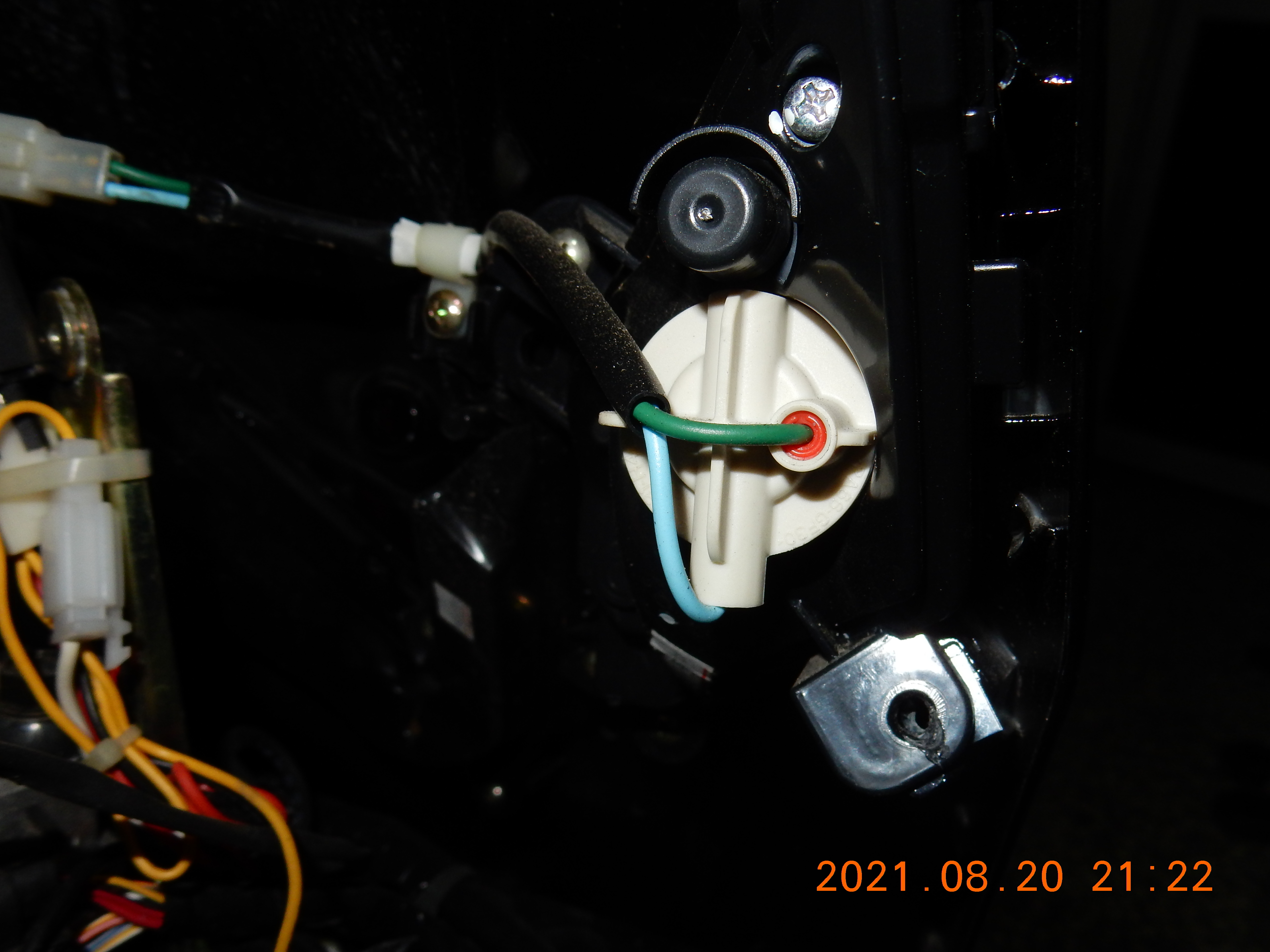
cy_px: 488
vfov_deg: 45.4
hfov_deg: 58.3
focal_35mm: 31
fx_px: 1137
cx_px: 615
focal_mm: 5.4
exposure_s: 1/30
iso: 200
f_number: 4
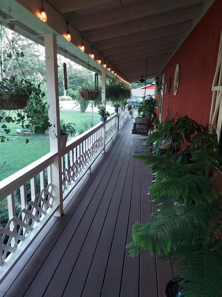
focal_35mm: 24
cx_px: 111
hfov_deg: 56.8
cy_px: 148
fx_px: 205
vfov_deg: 71.6
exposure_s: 1/40
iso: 320
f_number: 1.8
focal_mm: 4.6
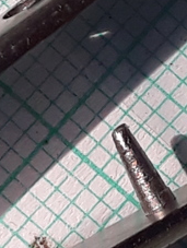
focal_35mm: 76
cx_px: 62
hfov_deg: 19.4
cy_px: -20
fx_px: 546
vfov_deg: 24.1
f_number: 1.7
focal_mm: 3.71
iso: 40
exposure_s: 1/5076
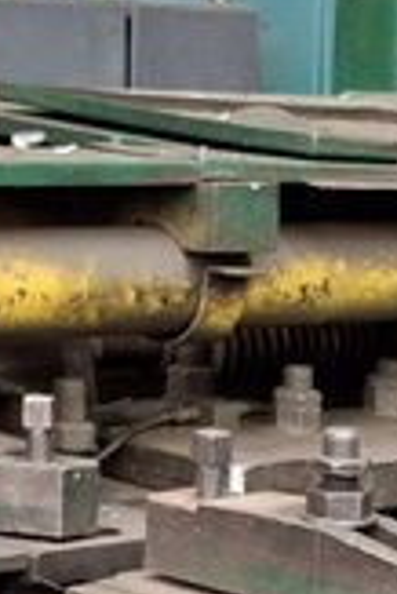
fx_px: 2806
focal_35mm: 170
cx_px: 559
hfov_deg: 8.0
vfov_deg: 12.0
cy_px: 561
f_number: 1.8
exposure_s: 1/50
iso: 250
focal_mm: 4.69
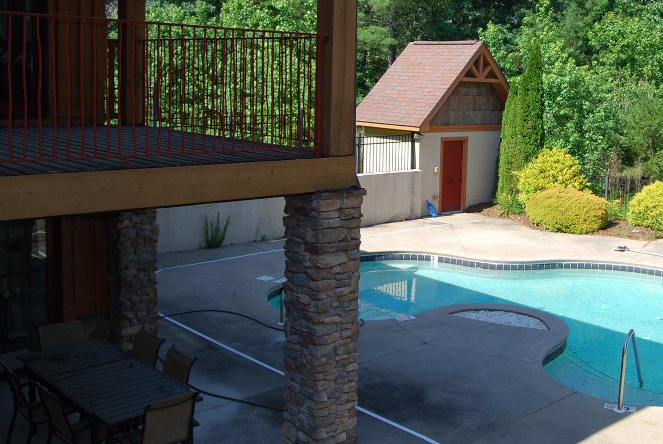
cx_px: 445
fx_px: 774
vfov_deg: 31.8
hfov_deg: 45.6
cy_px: 159
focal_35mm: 42
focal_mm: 18
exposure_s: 1/200
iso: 100
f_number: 6.3
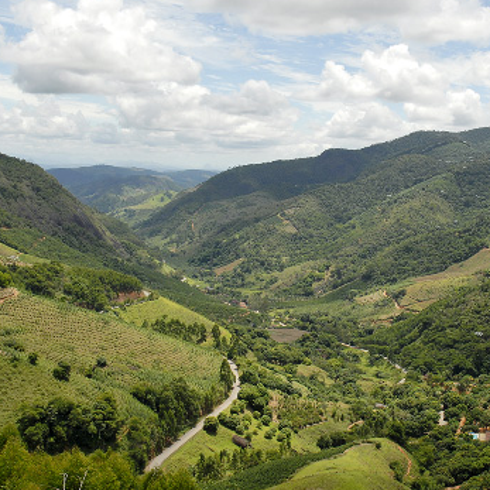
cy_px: 217
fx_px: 849
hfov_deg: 31.9
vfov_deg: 32.2
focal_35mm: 53
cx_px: 336
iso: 100
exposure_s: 1/160
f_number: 10
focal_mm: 24
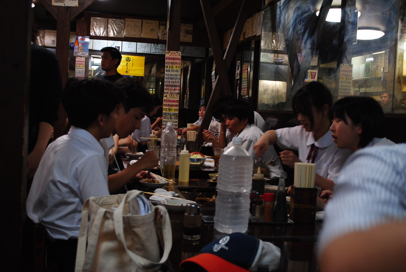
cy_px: 136
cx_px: 203
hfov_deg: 43.6
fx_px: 508
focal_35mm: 45
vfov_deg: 29.9
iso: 400
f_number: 4.5
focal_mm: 30
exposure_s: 1/25
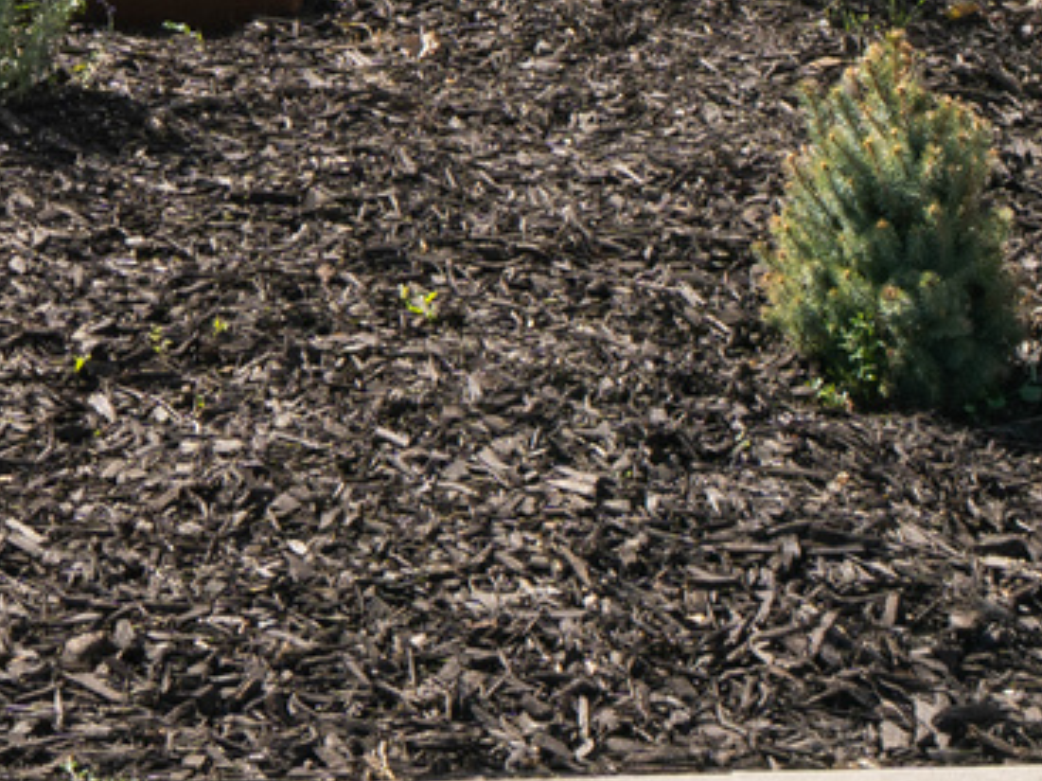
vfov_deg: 9.2
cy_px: -1071
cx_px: 9
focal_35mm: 145
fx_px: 4363
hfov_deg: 13.4
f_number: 11
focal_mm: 24
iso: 160
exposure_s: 1/200
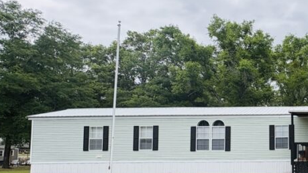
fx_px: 278
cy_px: 125
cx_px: 325
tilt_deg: +2.8
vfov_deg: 34.1
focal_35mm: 34
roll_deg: +0.9
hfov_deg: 45.9
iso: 50
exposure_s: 1/868
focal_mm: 2.22
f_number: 2.2
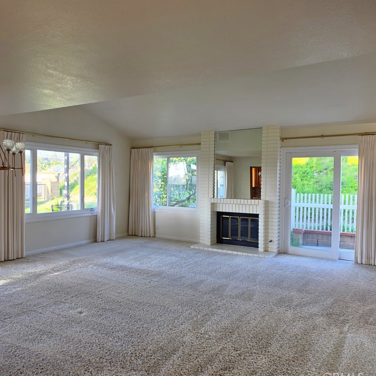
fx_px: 344
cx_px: 143
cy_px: 190
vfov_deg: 57.3
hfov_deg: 56.7
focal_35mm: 28
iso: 32
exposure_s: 1/180
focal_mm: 6.5
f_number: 1.4
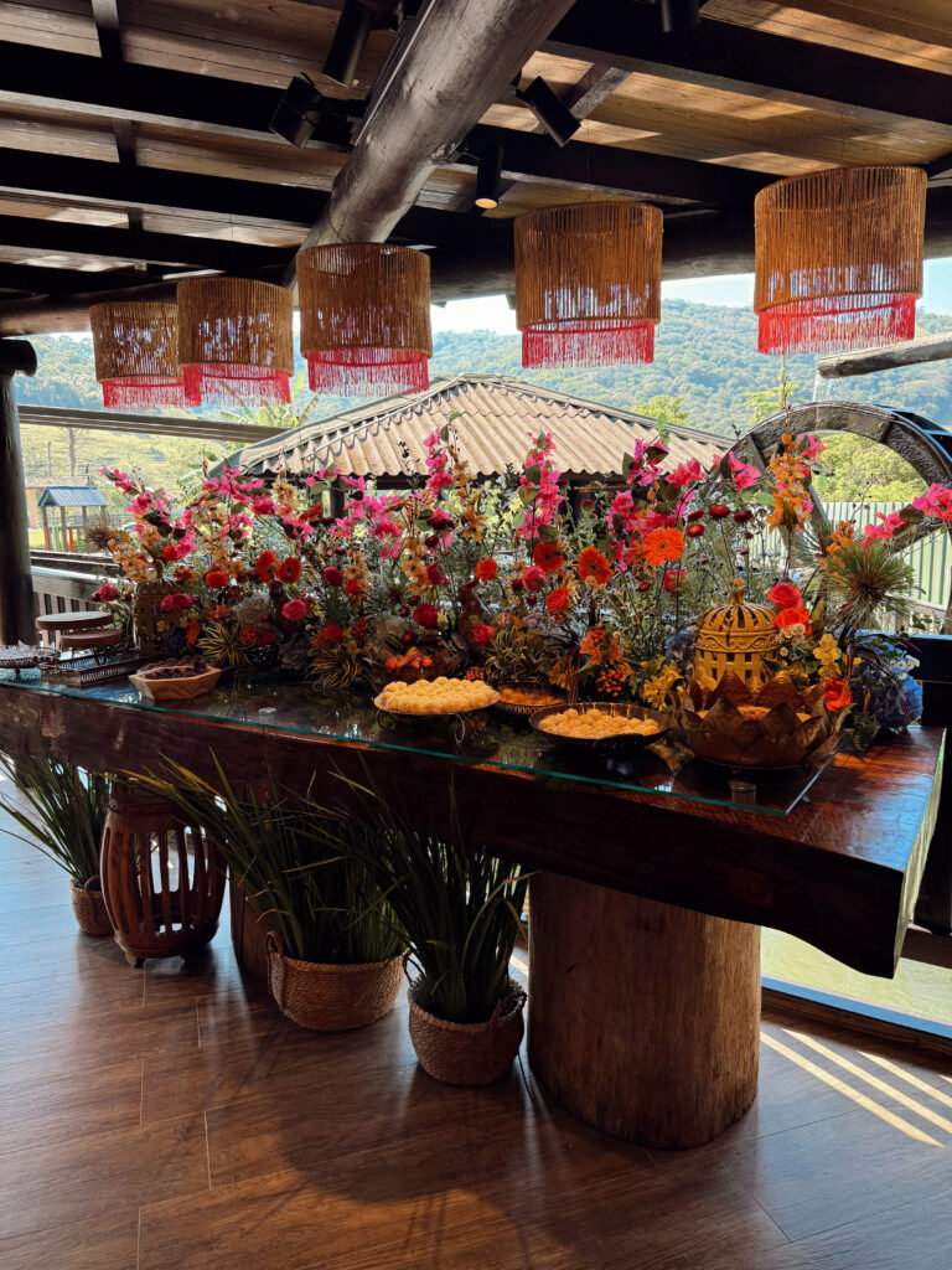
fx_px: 880
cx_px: 476
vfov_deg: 71.6
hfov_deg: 56.8
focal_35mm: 24
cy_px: 635
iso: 100
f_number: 1.8
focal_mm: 6.76
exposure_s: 1/250
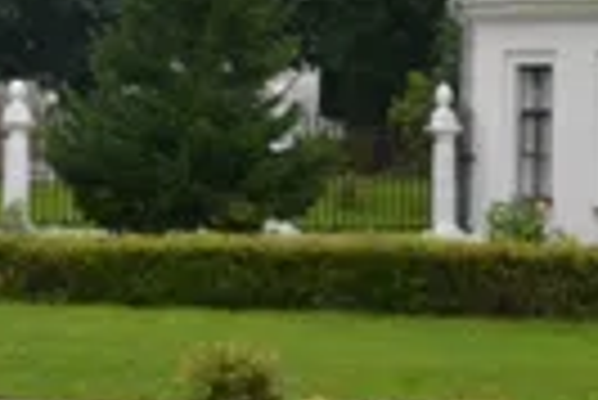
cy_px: 115
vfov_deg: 6.6
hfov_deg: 9.8
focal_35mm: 208
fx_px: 3459
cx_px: 625
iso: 1600
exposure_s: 1/320
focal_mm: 18
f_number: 9
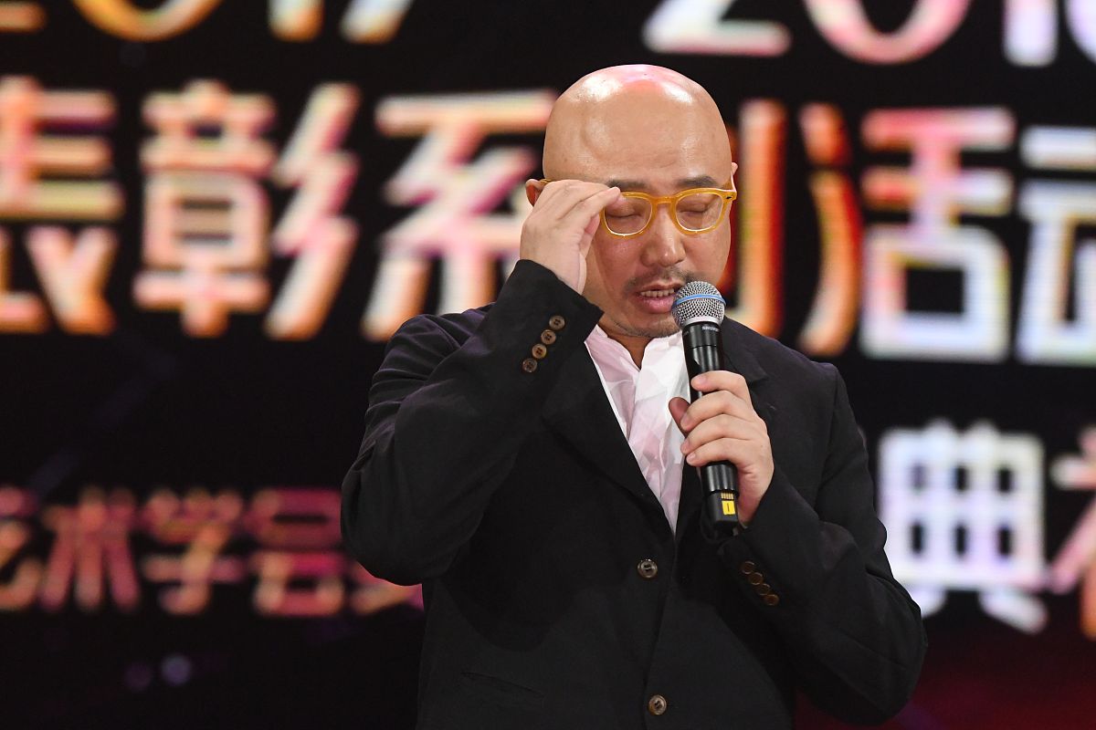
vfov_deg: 7.5
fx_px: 5571
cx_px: 548
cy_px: 365
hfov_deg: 11.2
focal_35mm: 183
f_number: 3.2
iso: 6400
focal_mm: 122
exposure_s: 1/2000
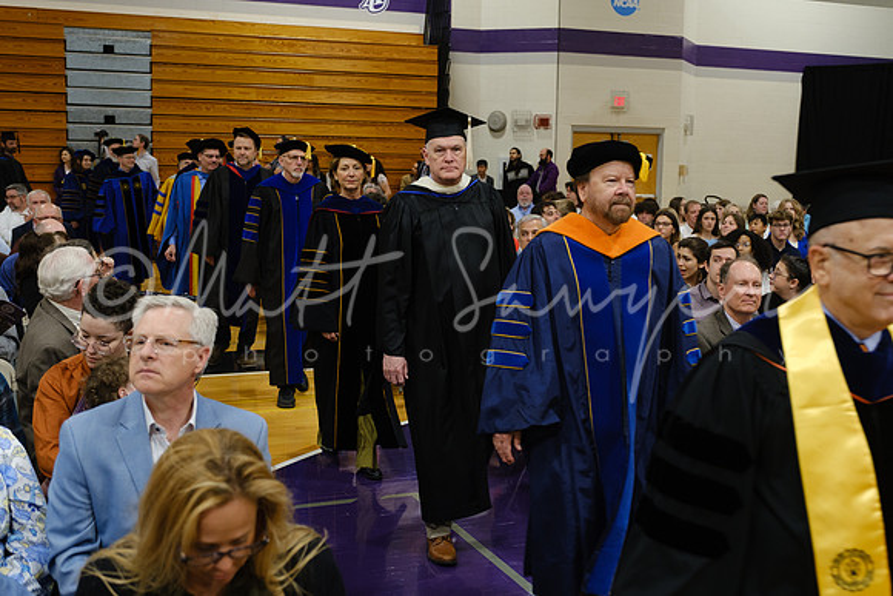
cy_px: 298
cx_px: 446
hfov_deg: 46.4
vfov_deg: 31.9
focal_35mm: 42
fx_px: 1042
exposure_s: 1/100
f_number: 3.2
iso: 1250
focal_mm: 28.3
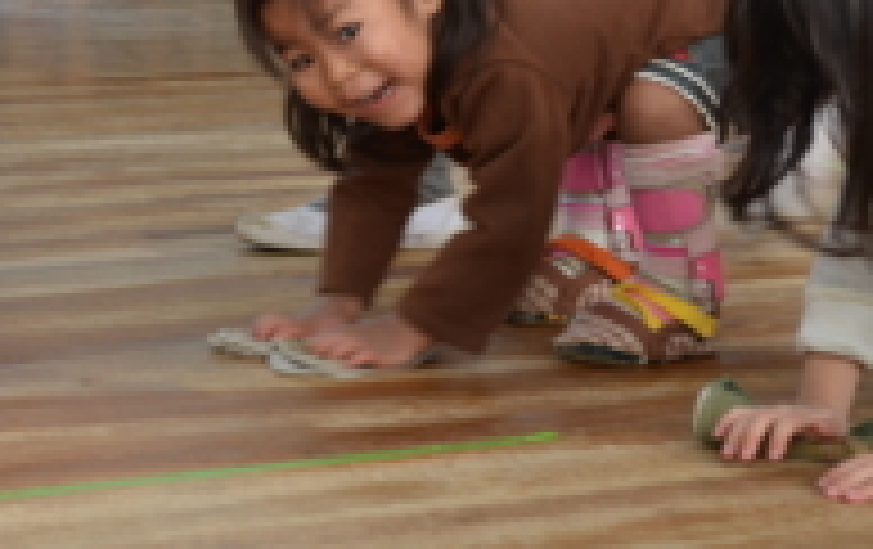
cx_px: 148
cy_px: 128
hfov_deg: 13.7
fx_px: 3599
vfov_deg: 8.7
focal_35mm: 151
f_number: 5.3
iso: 400
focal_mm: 48
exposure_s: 1/40
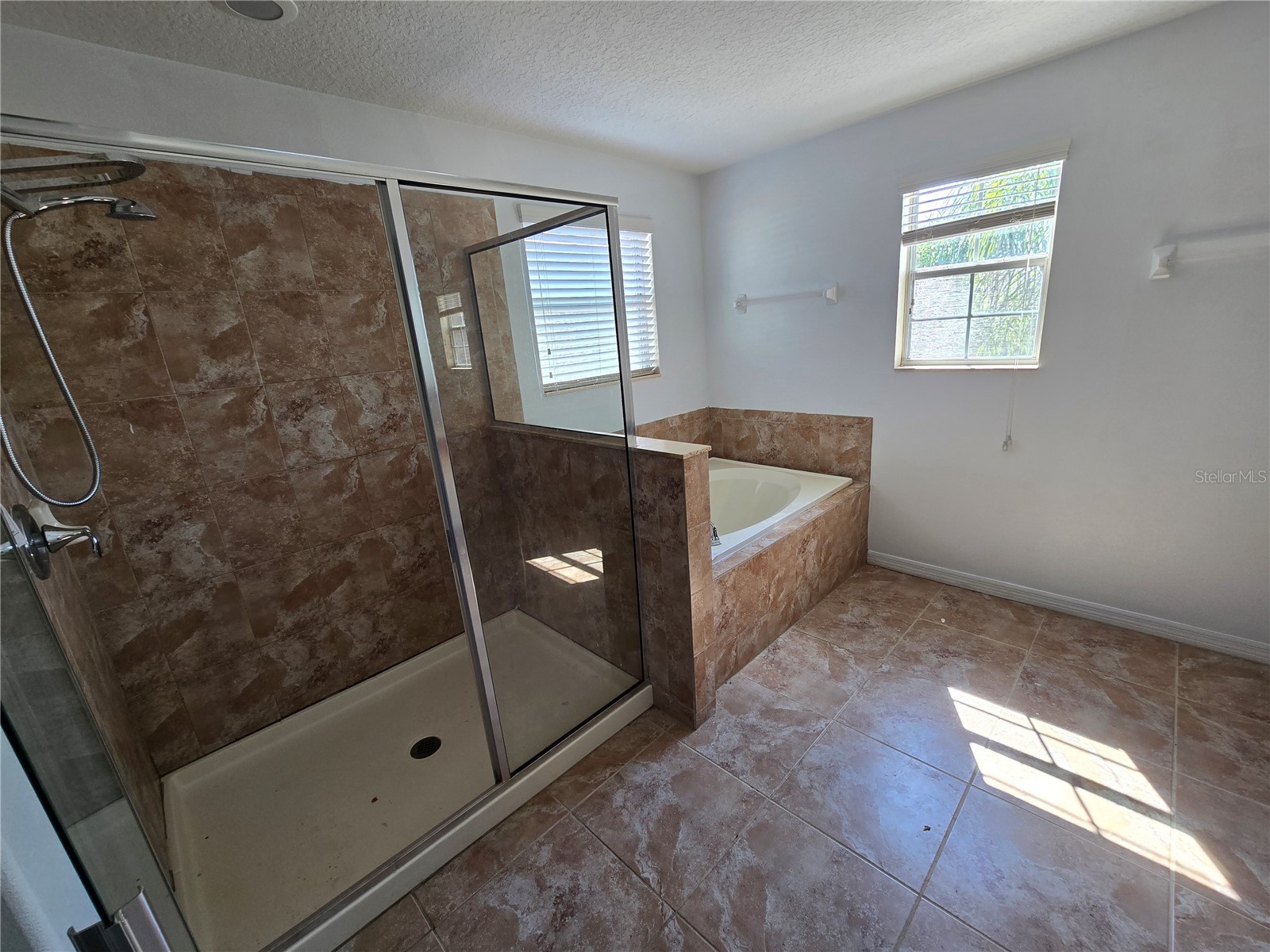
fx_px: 477
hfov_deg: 106.2
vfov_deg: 89.9
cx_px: 635
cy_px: 476
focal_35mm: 13
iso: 64
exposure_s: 1/60
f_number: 2.2
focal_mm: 2.2
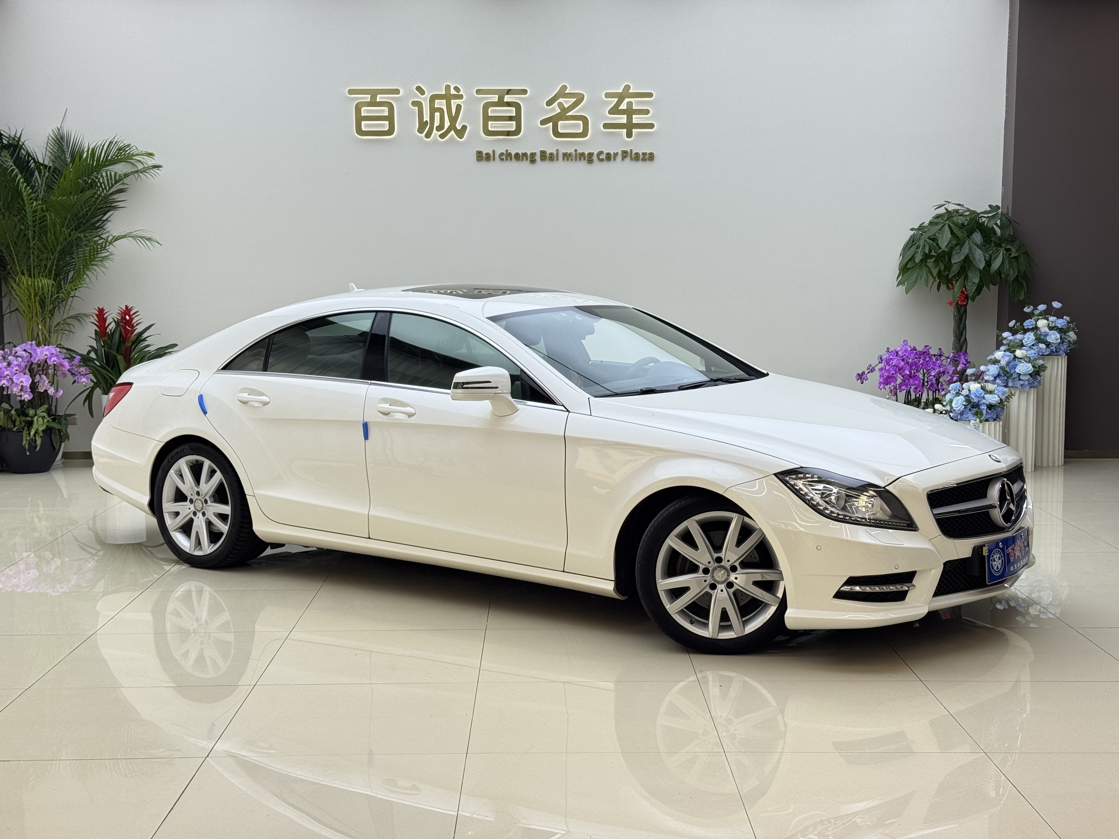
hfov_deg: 39.7
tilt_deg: -6.8
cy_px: 420
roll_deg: +0.1
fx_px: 1552
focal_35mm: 48
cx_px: 560
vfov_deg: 30.3
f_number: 1.78
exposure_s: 1/229
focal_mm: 6.76
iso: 64
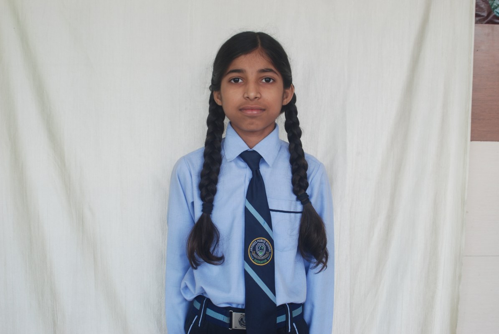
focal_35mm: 42
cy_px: 167
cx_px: 250
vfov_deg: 32.0
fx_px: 583
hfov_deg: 46.3
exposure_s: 1/80
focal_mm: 28
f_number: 4.5
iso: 200
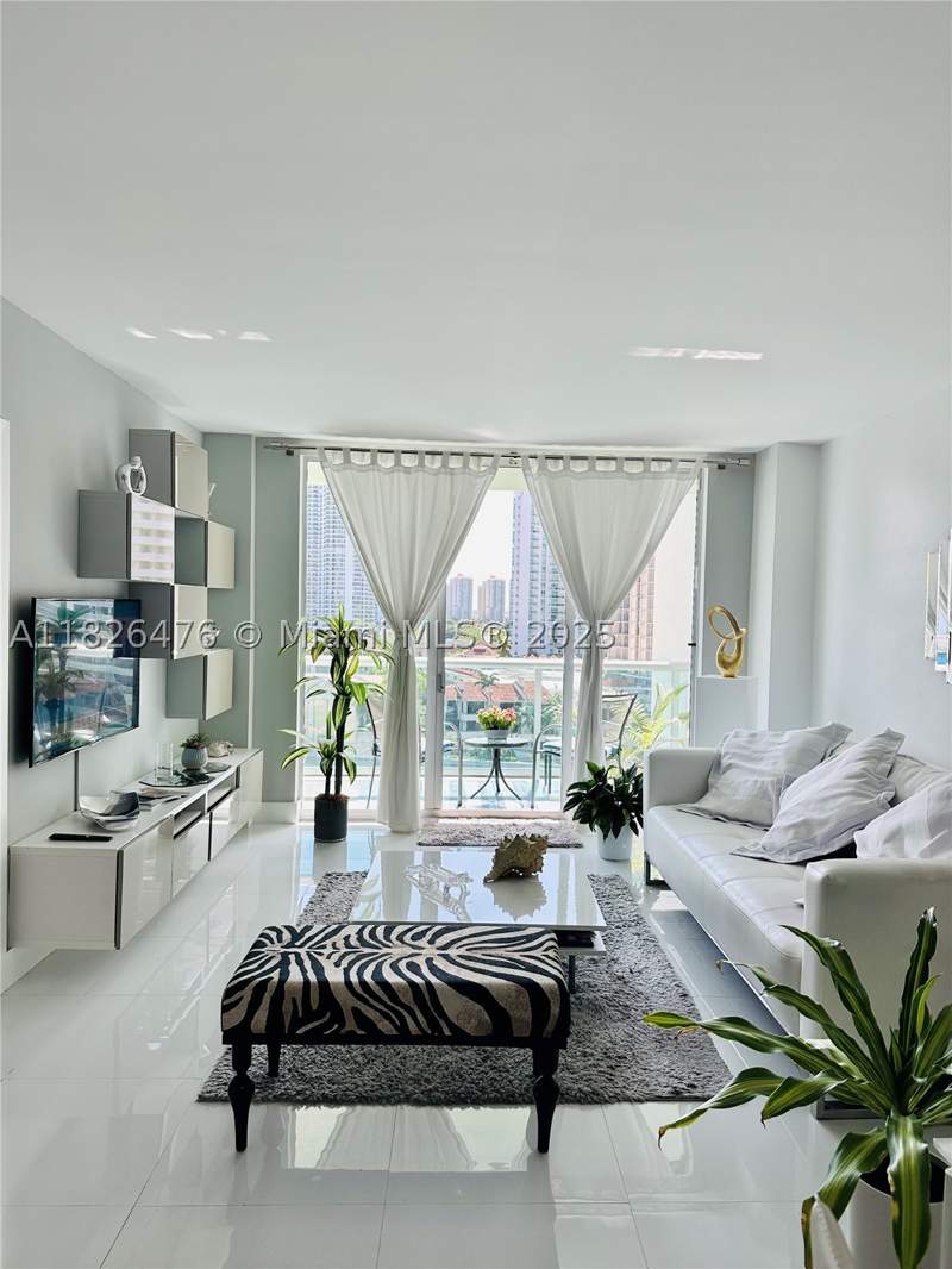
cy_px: 634
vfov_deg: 71.6
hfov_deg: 56.8
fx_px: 880
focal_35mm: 24
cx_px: 476
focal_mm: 6.86
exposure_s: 1/630
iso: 80
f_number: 1.78
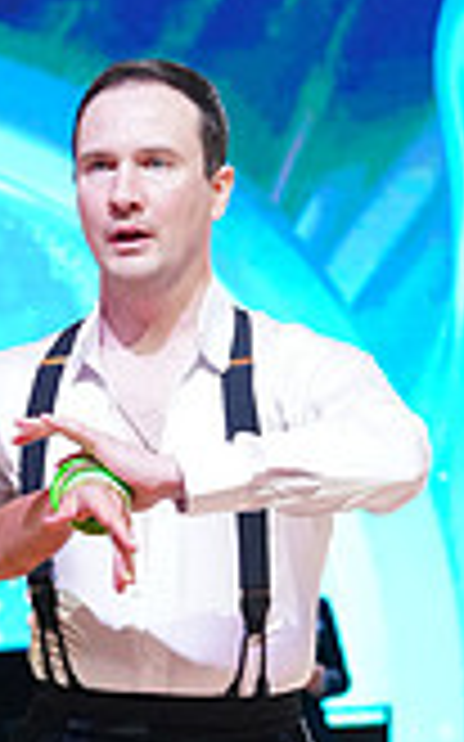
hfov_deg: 5.2
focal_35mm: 251
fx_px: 5083
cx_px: -218
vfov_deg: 8.2
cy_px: 1066
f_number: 4
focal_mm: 70
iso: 2500
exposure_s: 1/250
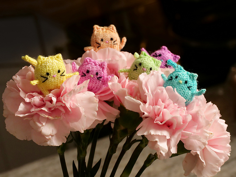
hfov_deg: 16.4
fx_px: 818
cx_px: 118
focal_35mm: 120
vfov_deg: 12.3
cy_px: 88
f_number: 7.1
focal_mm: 60
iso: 1600
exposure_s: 1/100
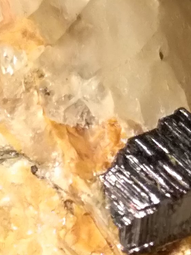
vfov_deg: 32.8
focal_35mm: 56
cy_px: 225
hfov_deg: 25.5
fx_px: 412
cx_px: 160
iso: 295
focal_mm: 3.54
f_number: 2
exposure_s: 1/33.3
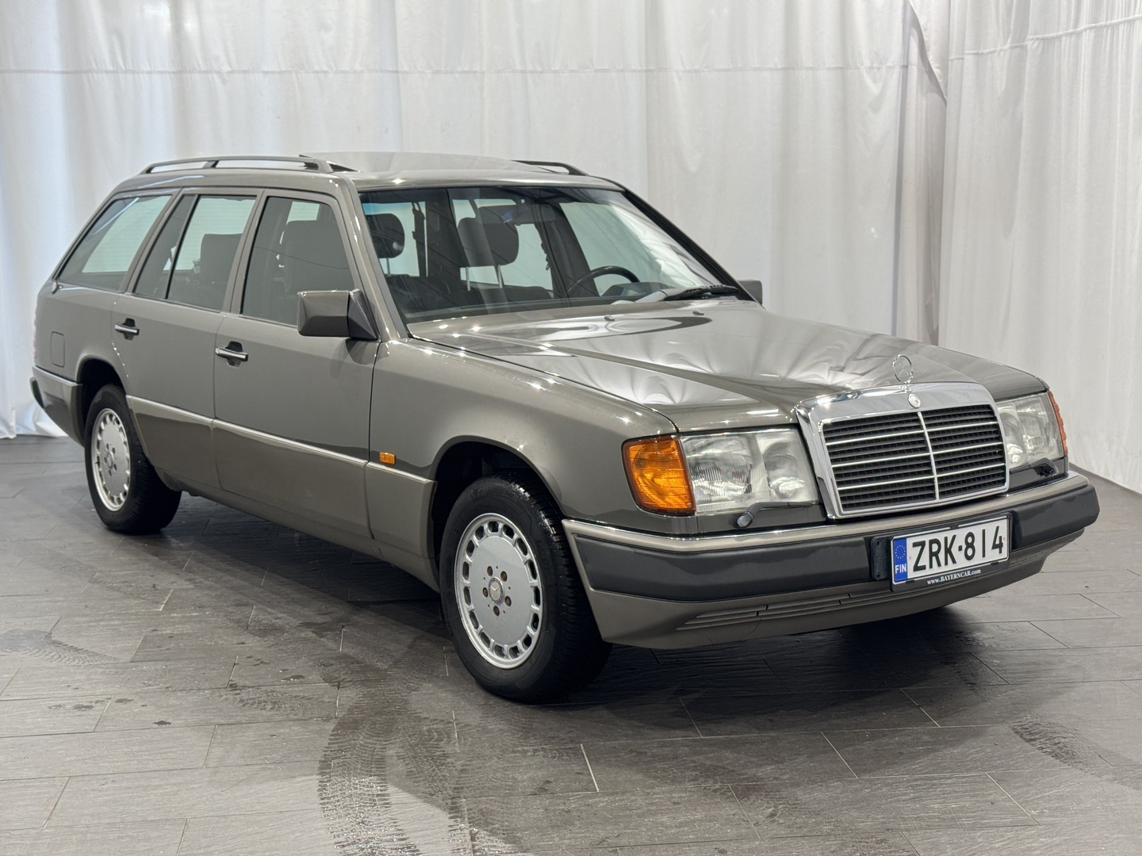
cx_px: 571
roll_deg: +0.7
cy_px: 428
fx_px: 1584
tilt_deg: -9.7
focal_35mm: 48
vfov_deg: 30.3
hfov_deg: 39.7
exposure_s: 1/100
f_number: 1.78
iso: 80
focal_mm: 6.76
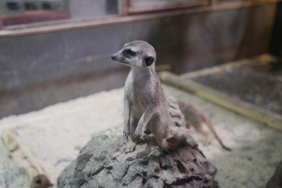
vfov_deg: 28.7
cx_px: 141
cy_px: 94
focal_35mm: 47
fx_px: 368
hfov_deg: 41.9
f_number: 2.8
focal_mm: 47
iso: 4000
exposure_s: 1/160
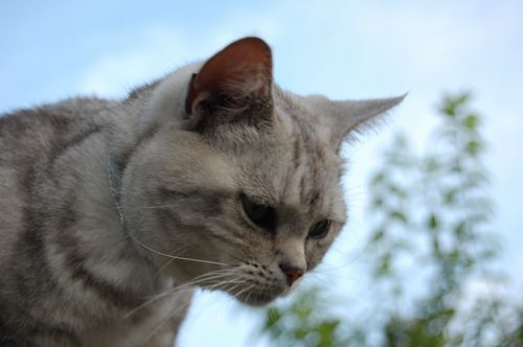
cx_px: 262
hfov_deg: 24.6
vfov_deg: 16.5
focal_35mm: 82
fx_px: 1197
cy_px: 174
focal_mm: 55
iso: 400
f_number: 5.6
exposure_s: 1/160
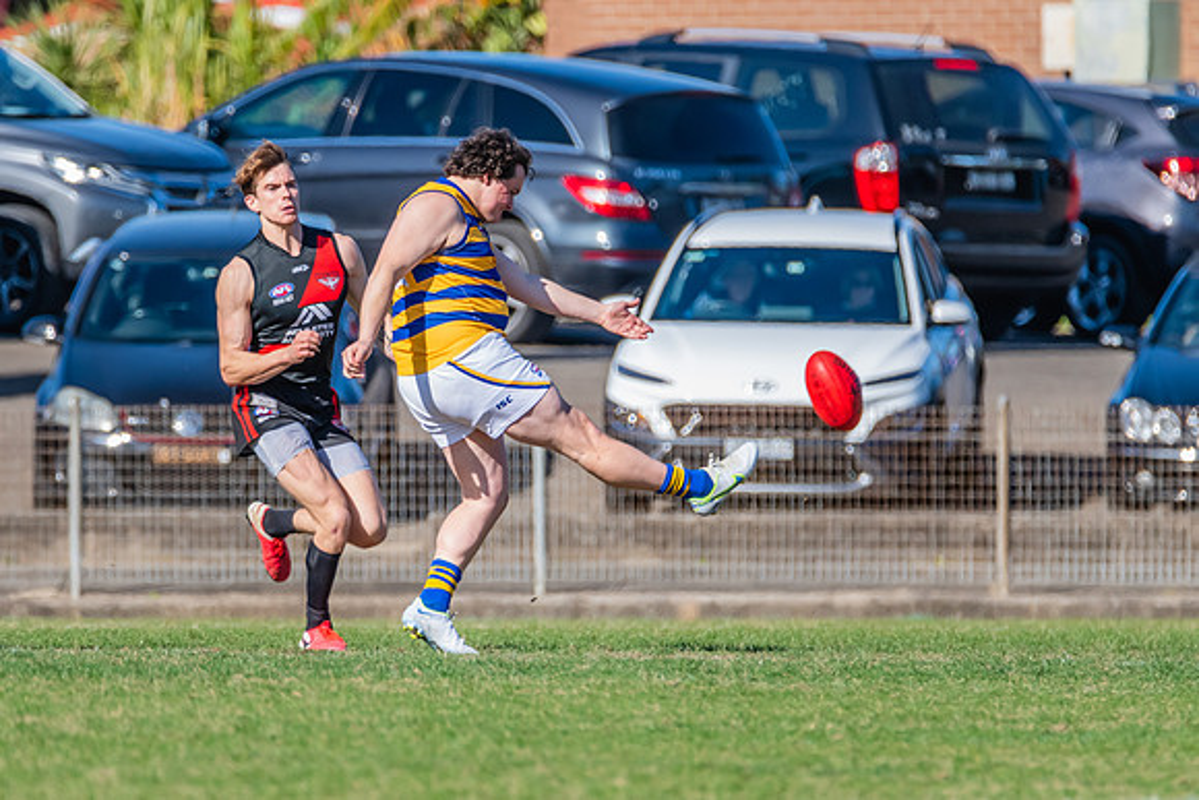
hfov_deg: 2.5
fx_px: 28033
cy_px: 428
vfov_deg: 1.6
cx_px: 534
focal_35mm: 842
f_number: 9
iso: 800
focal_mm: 600
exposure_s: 1/1600
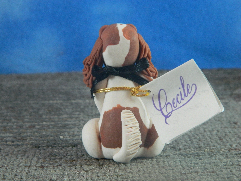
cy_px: 90
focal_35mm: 84
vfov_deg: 17.6
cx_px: 120
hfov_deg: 23.3
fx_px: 585
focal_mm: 15.1
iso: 400
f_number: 4.2
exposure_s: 1/30
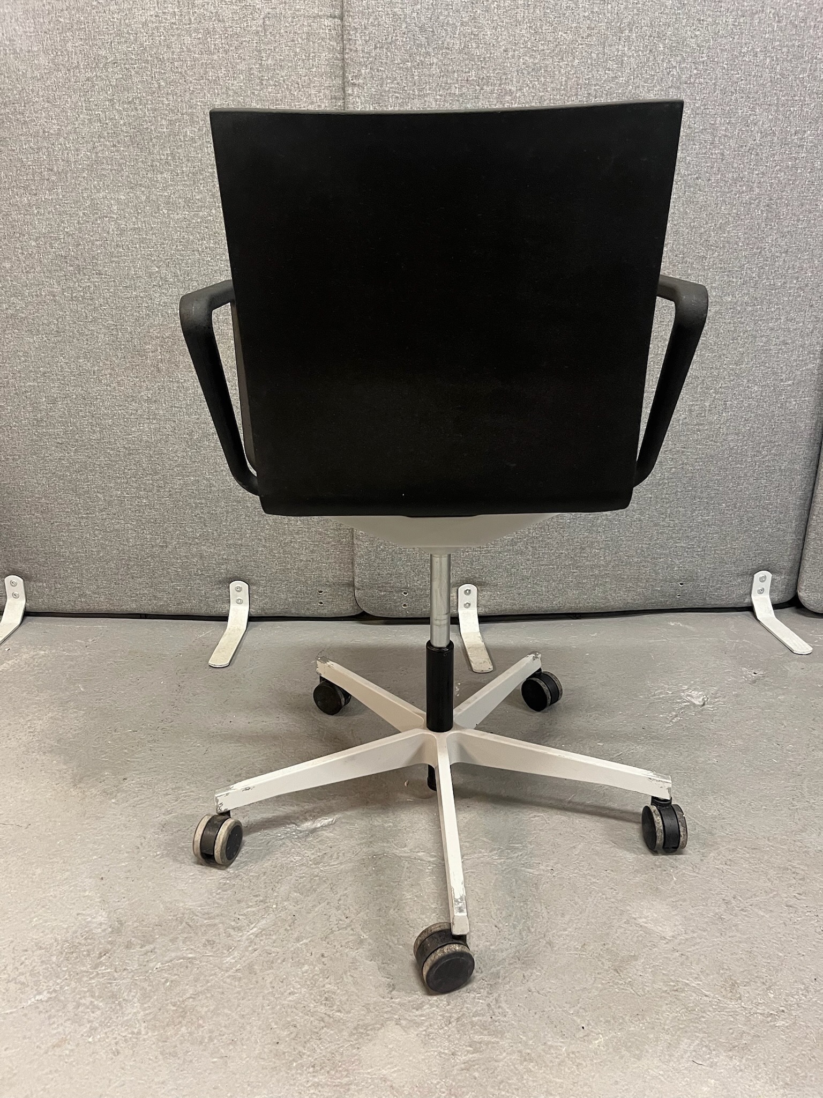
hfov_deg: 53.1
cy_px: 549
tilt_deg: -23.9
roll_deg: -0.5
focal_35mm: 26
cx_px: 412
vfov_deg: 67.3
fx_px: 824
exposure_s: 1/50
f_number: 1.6
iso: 320
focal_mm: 5.1
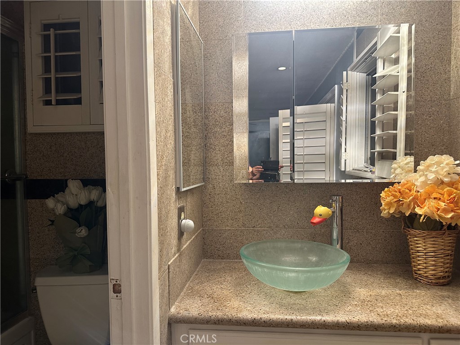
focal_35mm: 24
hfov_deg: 71.6
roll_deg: +0.7
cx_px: 230
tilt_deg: -2.2
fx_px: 319
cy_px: 172
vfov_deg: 56.8
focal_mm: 6.86
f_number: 1.78
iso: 250
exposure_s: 1/60
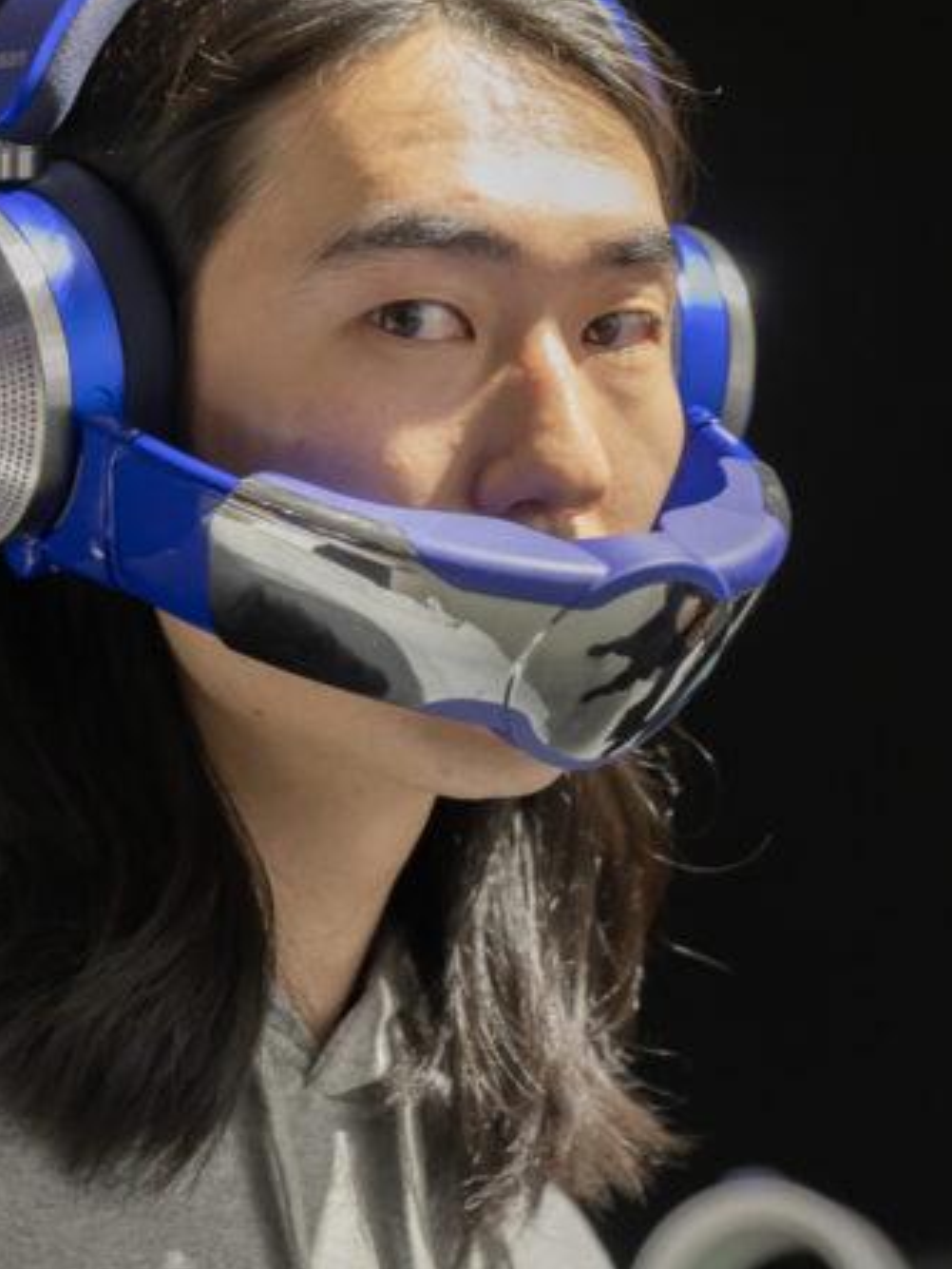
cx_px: 487
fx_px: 5681
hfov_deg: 9.6
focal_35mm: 155
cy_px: 352
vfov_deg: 12.7
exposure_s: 1/60
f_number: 5
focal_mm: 70
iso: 500
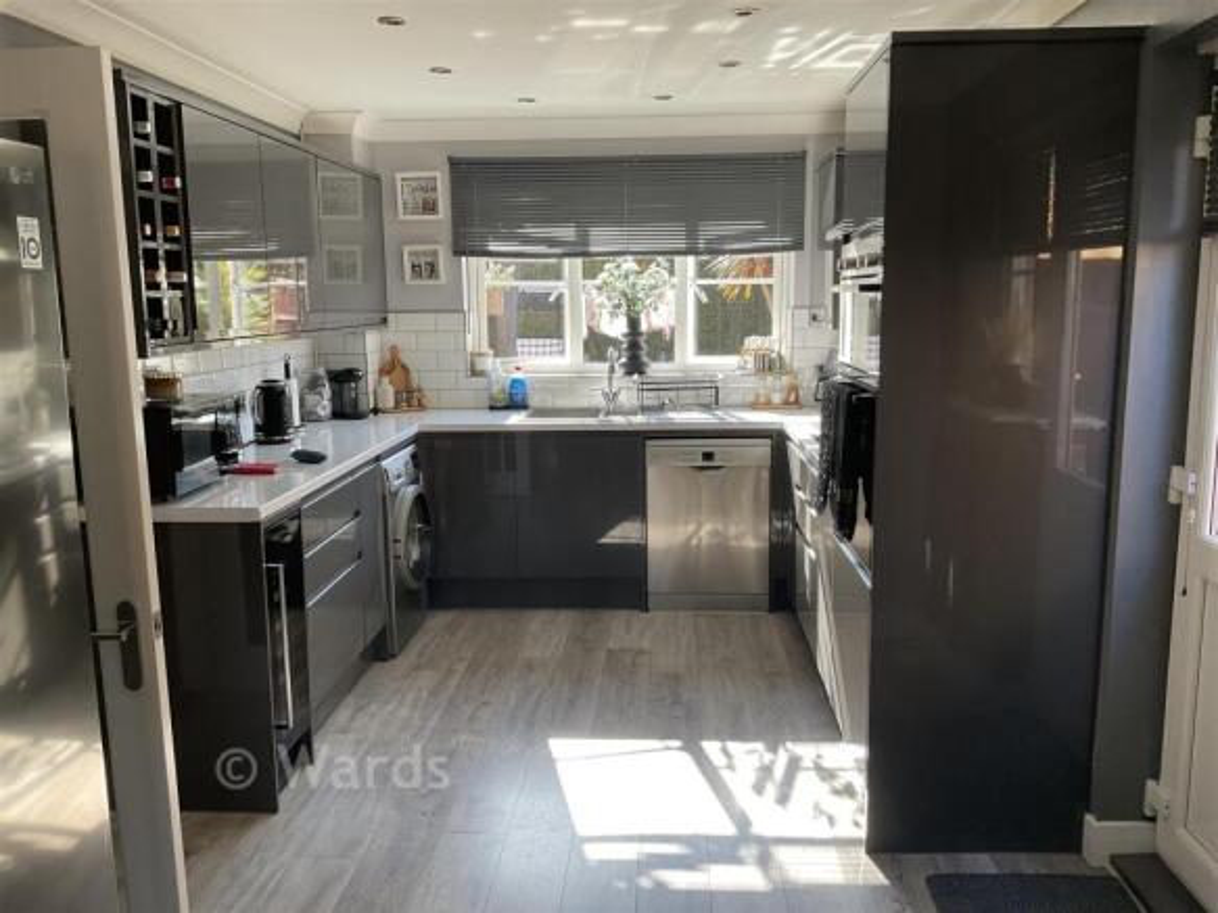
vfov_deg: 48.2
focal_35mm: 29
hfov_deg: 61.7
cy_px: 456
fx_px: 1020
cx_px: 609
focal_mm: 3
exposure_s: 1/122
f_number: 1.8
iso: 40
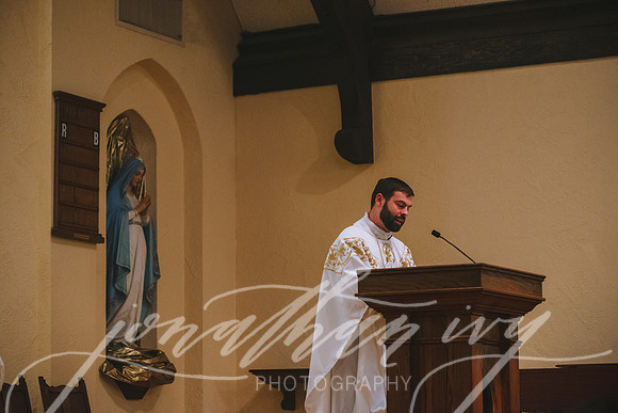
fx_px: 1803
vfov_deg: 13.0
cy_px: 206
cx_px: 309
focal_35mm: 105
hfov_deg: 19.5
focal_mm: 105
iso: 4000
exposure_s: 1/400
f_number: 2.8
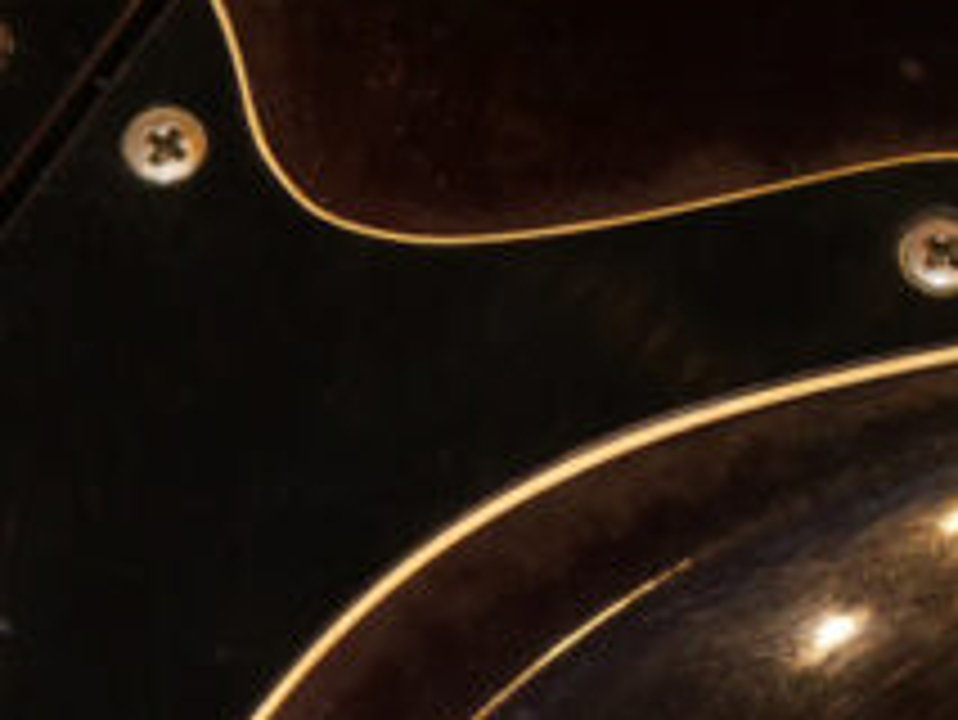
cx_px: 72
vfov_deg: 6.2
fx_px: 6646
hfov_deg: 8.2
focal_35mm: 240
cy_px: 900
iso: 800
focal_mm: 32
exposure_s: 1/50
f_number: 5.6
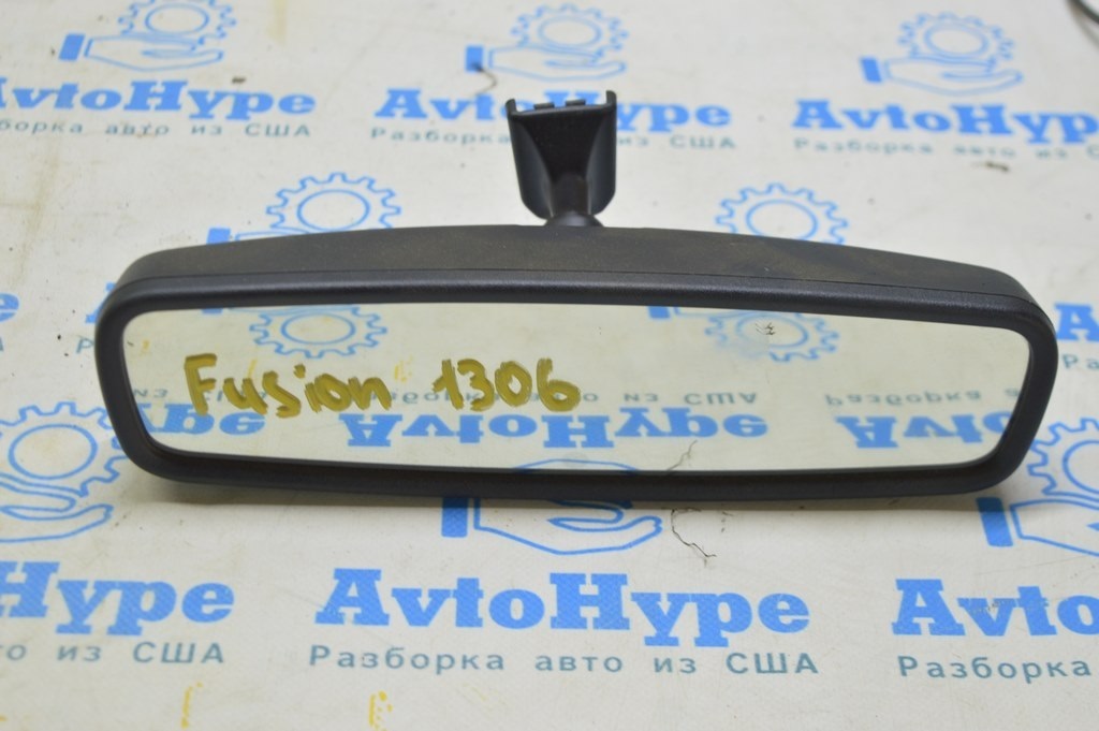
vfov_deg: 21.5
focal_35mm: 63
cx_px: 550
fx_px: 1922
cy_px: 366
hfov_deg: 31.9
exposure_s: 1/20
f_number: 5.6
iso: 400
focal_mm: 42
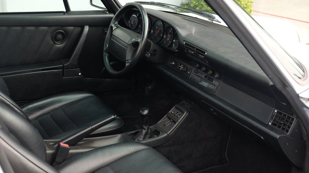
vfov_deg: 23.0
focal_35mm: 52
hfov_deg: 39.9
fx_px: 426
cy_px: 98
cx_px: 153
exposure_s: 1/60
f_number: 3.6
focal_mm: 32.9
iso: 320
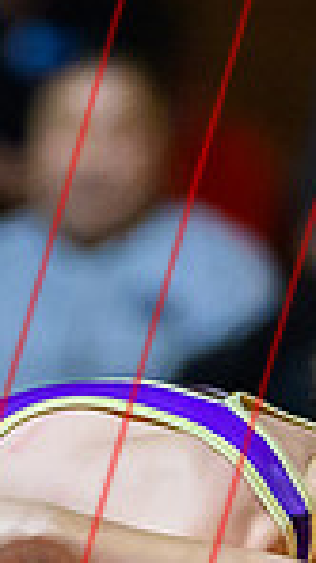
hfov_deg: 1.5
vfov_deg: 2.6
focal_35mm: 820
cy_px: 788
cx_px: -28
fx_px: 12243
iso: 8000
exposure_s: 1/640
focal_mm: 135
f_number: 1.8
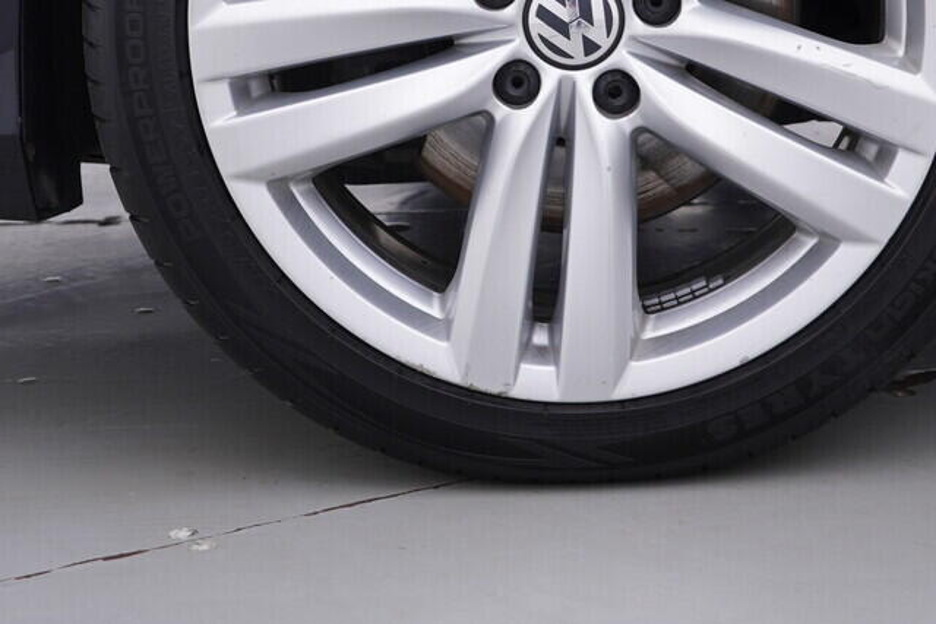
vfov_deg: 16.4
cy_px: -35
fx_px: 2106
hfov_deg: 25.0
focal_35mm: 81
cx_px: 562
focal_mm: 24
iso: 125
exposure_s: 1/60
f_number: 4
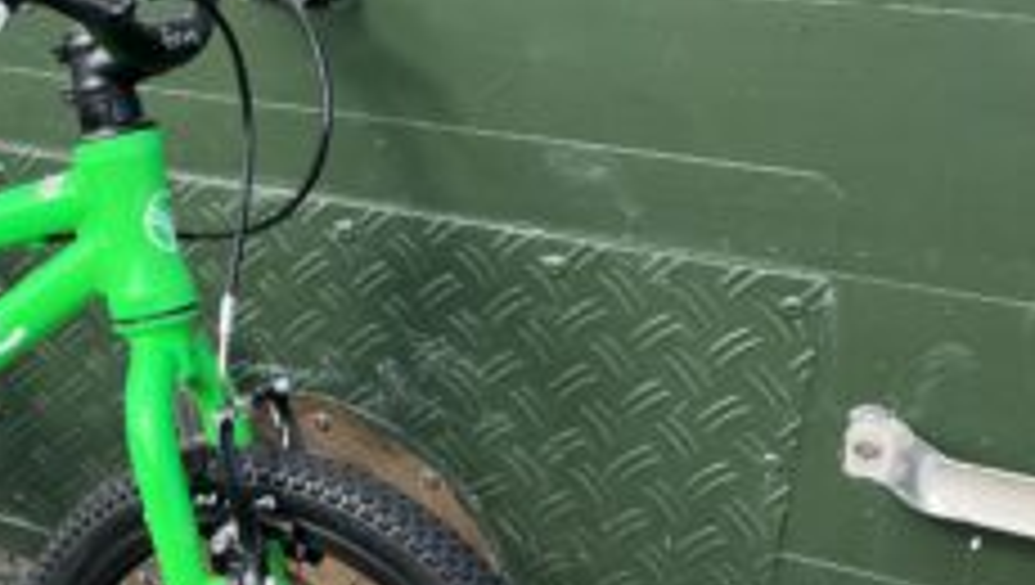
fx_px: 1621
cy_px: 302
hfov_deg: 33.0
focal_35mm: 59
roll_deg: -0.9
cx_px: 45
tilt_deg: -19.8
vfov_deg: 20.5
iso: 50
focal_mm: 5.1
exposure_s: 1/513
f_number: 1.6
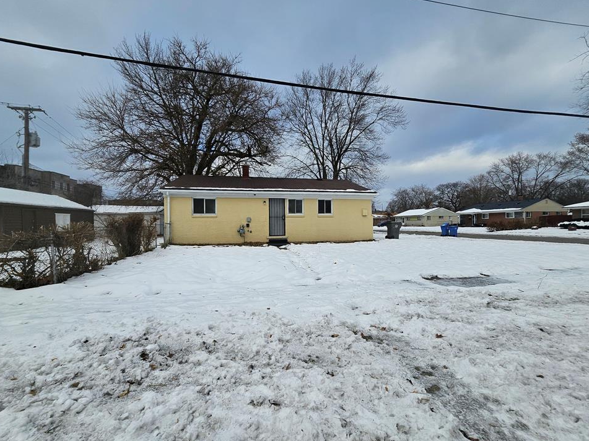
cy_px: 225
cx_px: 301
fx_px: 238
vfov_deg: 85.6
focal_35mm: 14
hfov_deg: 102.1
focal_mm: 1.7
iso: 32
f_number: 2.2
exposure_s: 1/1033
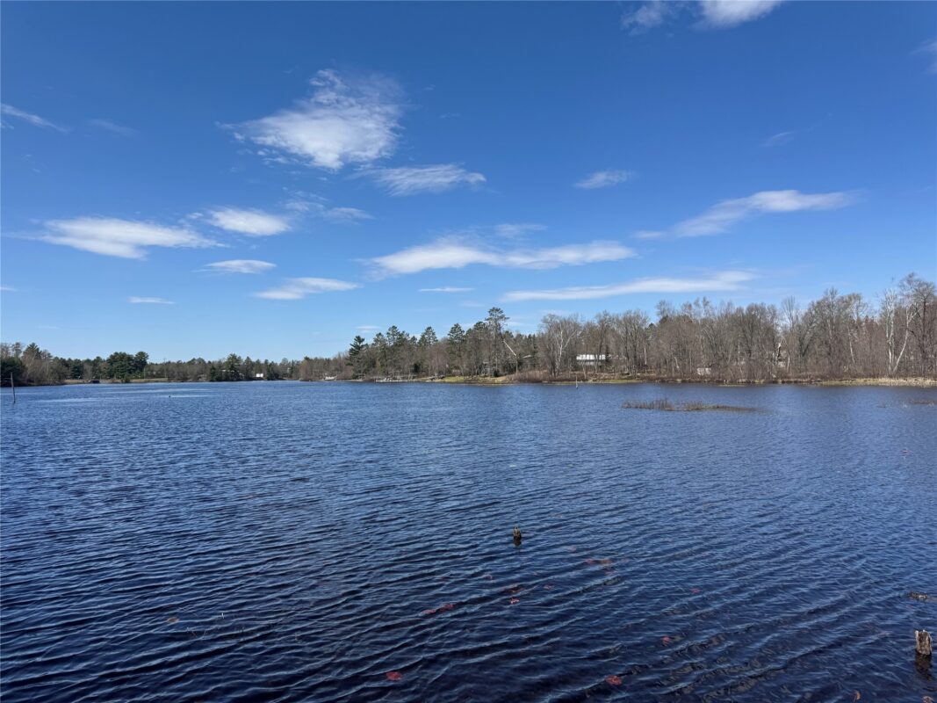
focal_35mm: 24
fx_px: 650
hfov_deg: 71.6
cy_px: 352
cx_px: 468
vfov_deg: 56.8
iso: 80
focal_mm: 6.76
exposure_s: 1/5348
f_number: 1.78
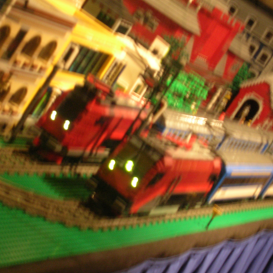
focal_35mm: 121
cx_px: 147
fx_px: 1080
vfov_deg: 14.4
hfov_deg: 14.4
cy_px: 136
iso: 172
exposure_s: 1/3.3
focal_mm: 17.1
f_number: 4.9
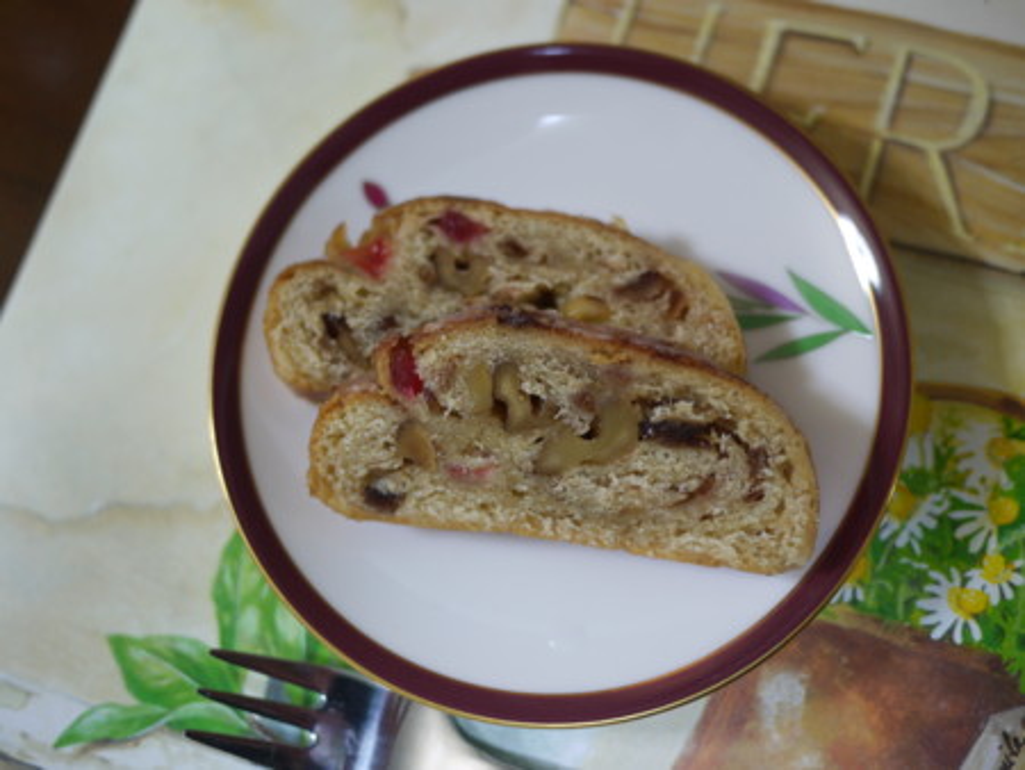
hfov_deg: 46.8
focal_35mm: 40
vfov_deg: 36.0
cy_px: 385
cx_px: 512
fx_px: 1185
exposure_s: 1/30
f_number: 1.7
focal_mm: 20
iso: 100
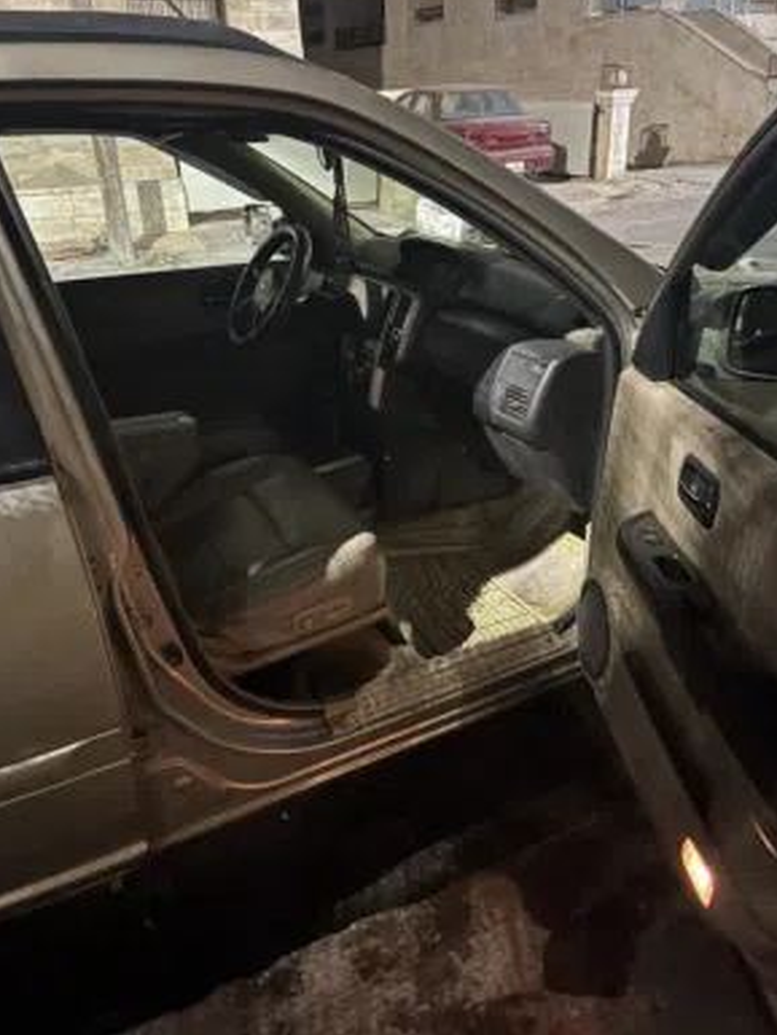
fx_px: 808
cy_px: 500
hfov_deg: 51.4
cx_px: 393
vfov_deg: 65.3
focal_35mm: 27
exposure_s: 1/14
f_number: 1.6
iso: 1600
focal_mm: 5.1
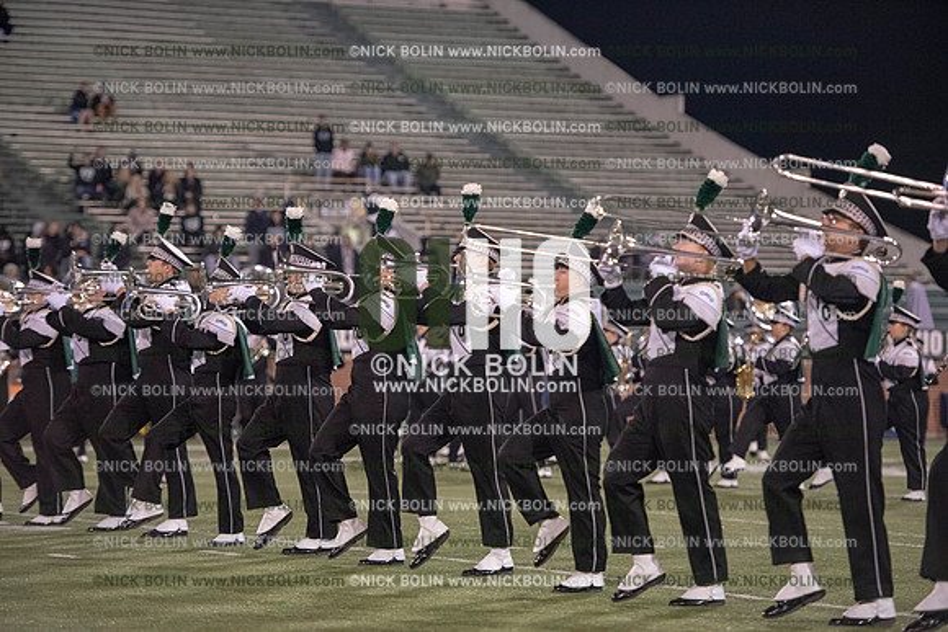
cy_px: 316
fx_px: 3687
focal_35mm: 140
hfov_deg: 14.7
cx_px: 474
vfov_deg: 9.8
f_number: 3.2
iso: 5000
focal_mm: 140
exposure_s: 1/1250
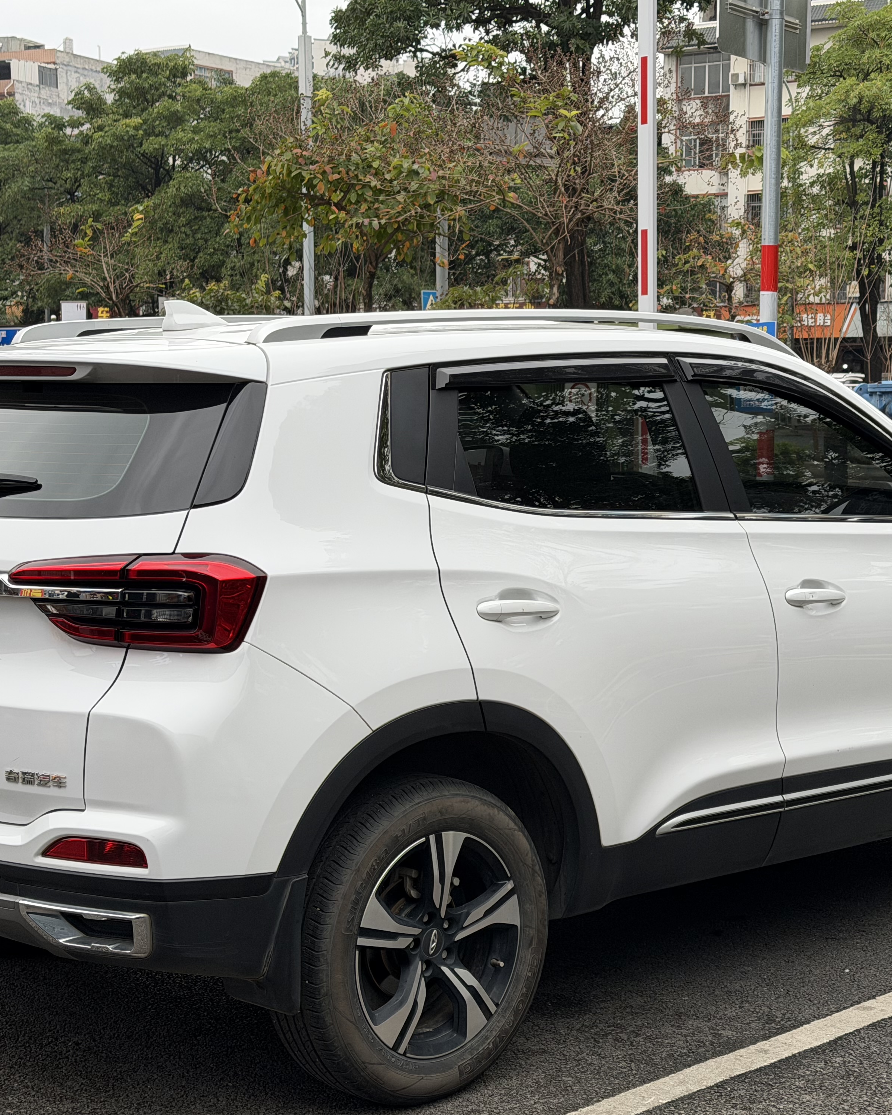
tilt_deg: -6.5
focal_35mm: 63
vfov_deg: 30.0
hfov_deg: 24.2
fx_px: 2079
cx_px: 471
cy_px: 553
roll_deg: -0.4
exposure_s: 1/906
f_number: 1.78
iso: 64
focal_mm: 6.76
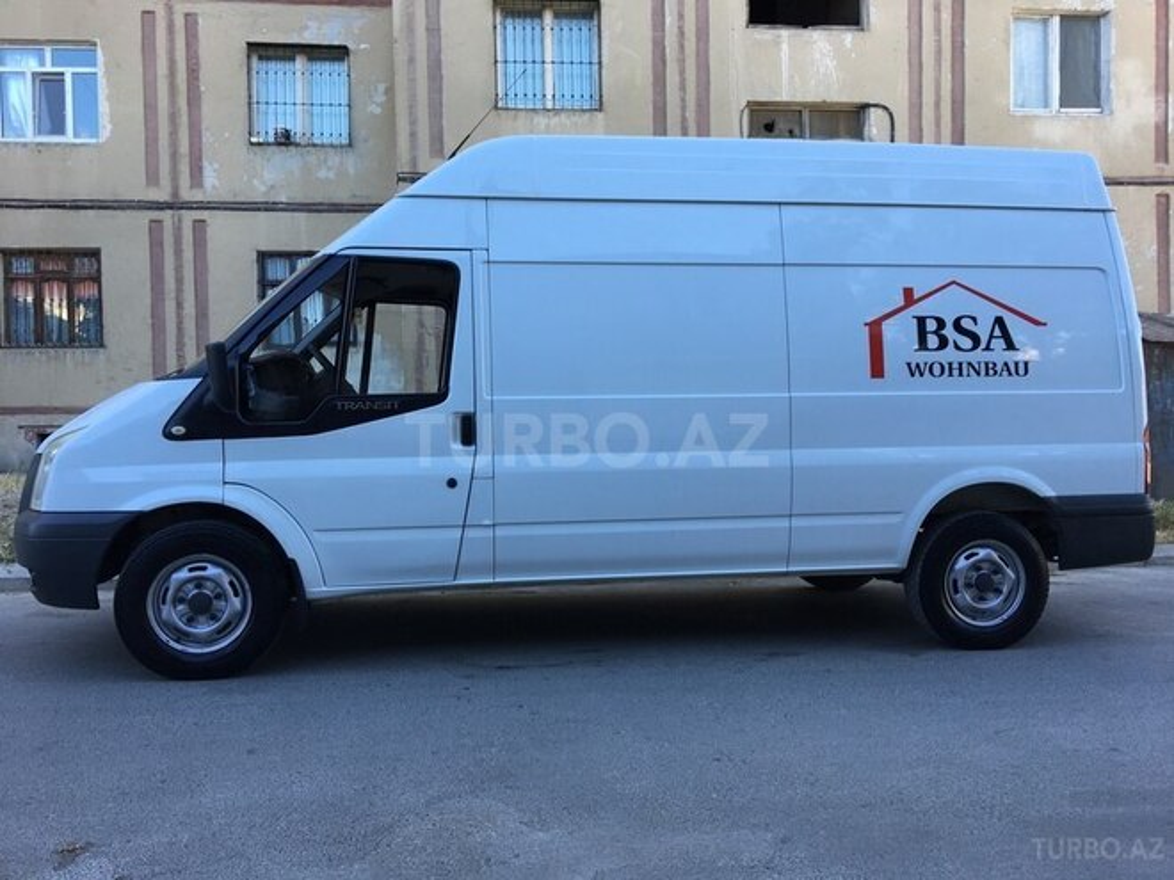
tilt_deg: -1.9
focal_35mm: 29
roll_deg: +0.5
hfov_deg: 61.7
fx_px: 984
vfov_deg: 48.2
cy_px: 440
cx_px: 587
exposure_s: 1/141
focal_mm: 4.15
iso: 25
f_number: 2.2
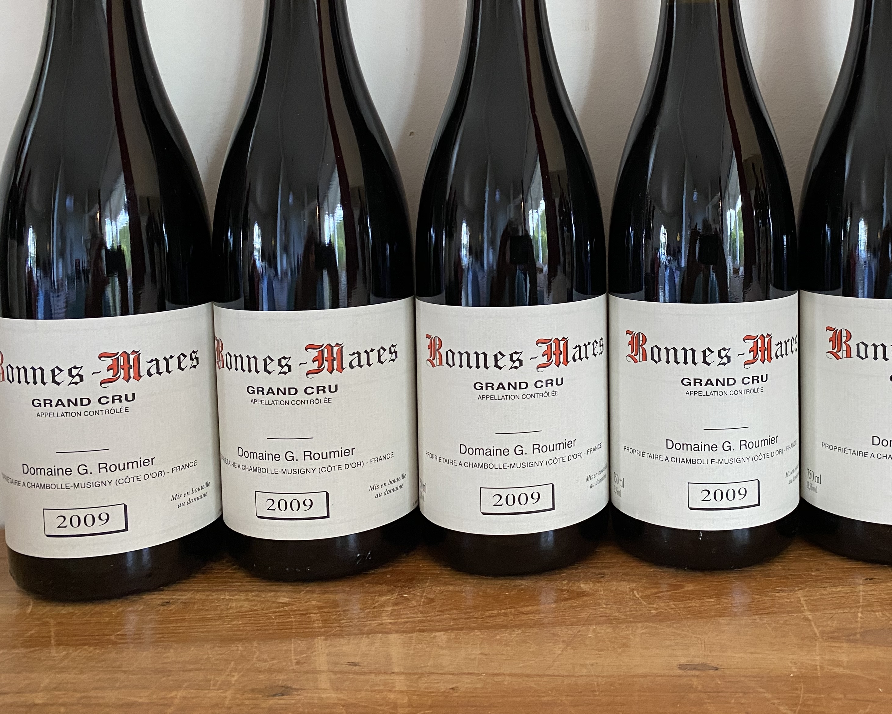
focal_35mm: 35
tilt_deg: -5.9
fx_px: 924
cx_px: 600
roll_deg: +0.8
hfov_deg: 50.5
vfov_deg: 41.8
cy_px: 254
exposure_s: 1/58
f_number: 1.8
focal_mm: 4.25
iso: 500
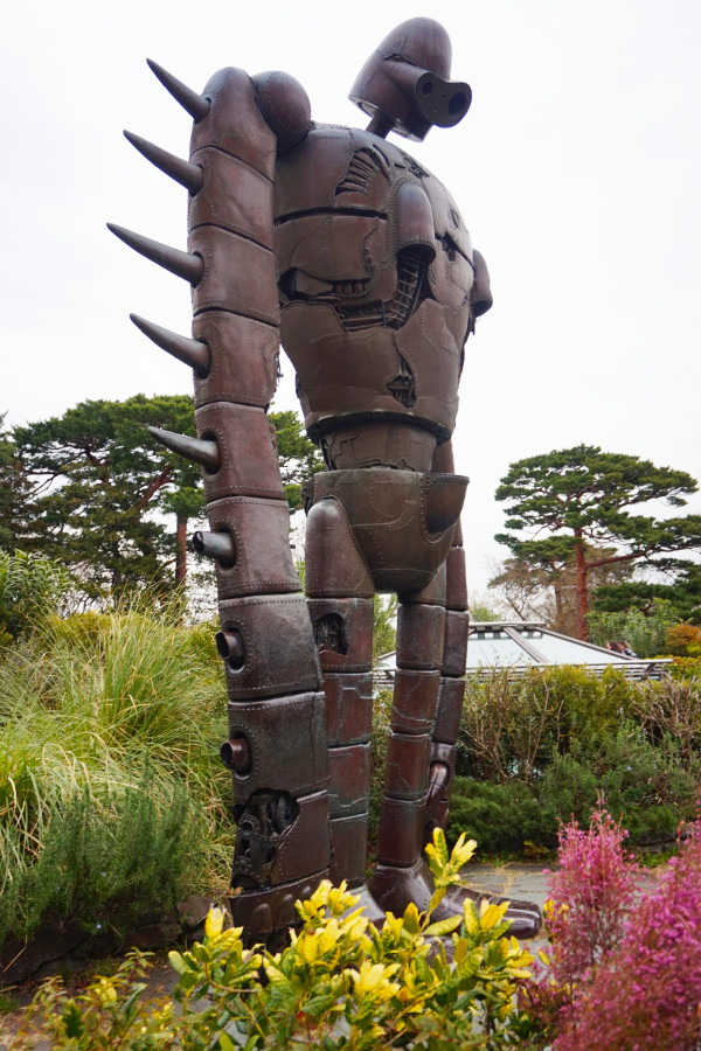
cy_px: 526
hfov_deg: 41.7
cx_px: 350
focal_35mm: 32
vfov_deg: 59.5
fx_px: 920
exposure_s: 1/60
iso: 125
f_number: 4
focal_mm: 21
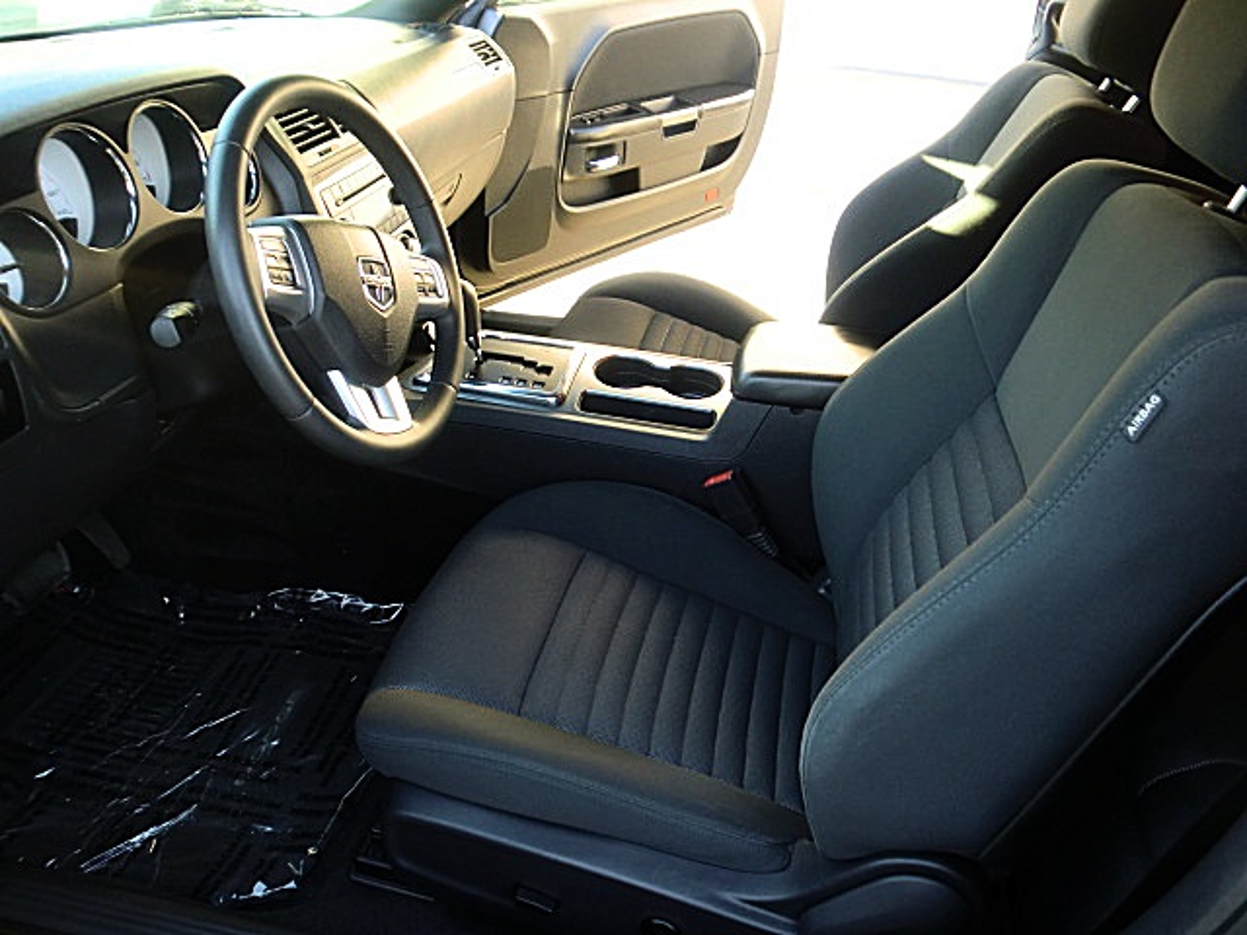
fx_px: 937
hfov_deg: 67.3
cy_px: 468
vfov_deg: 53.1
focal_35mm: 26
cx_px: 624
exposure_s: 1/60
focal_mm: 4.65
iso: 200
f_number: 2.6
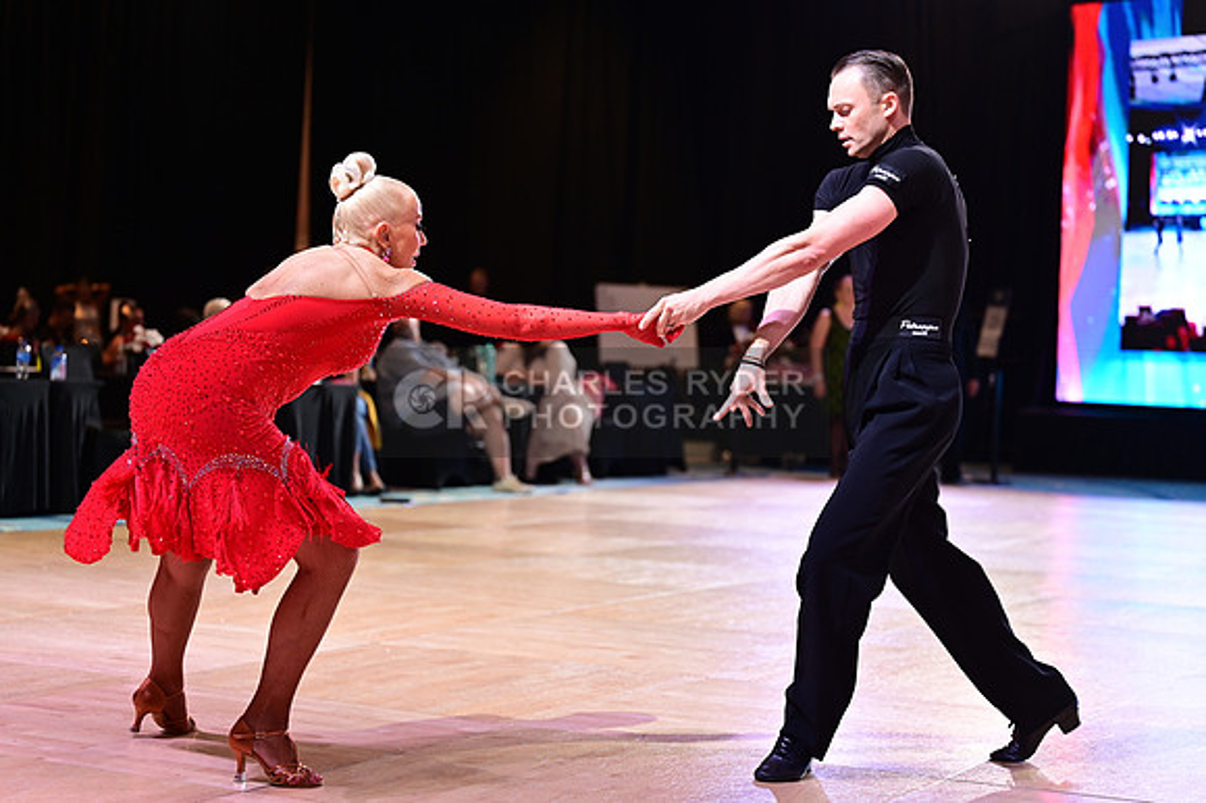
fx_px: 2344
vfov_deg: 19.4
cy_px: 402
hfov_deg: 28.9
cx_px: 603
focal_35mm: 70
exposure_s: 1/320
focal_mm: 70
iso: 1600
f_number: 2.8
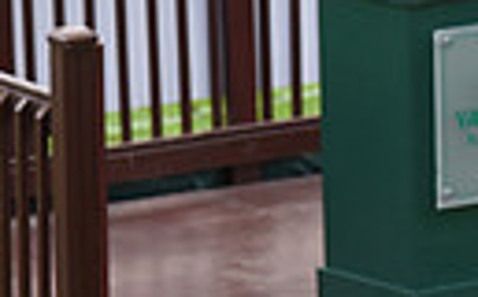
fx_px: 6278
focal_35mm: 483
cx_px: -167
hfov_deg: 4.3
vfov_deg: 2.7
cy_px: 652
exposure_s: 1/1000
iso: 640
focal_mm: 105
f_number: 4.5
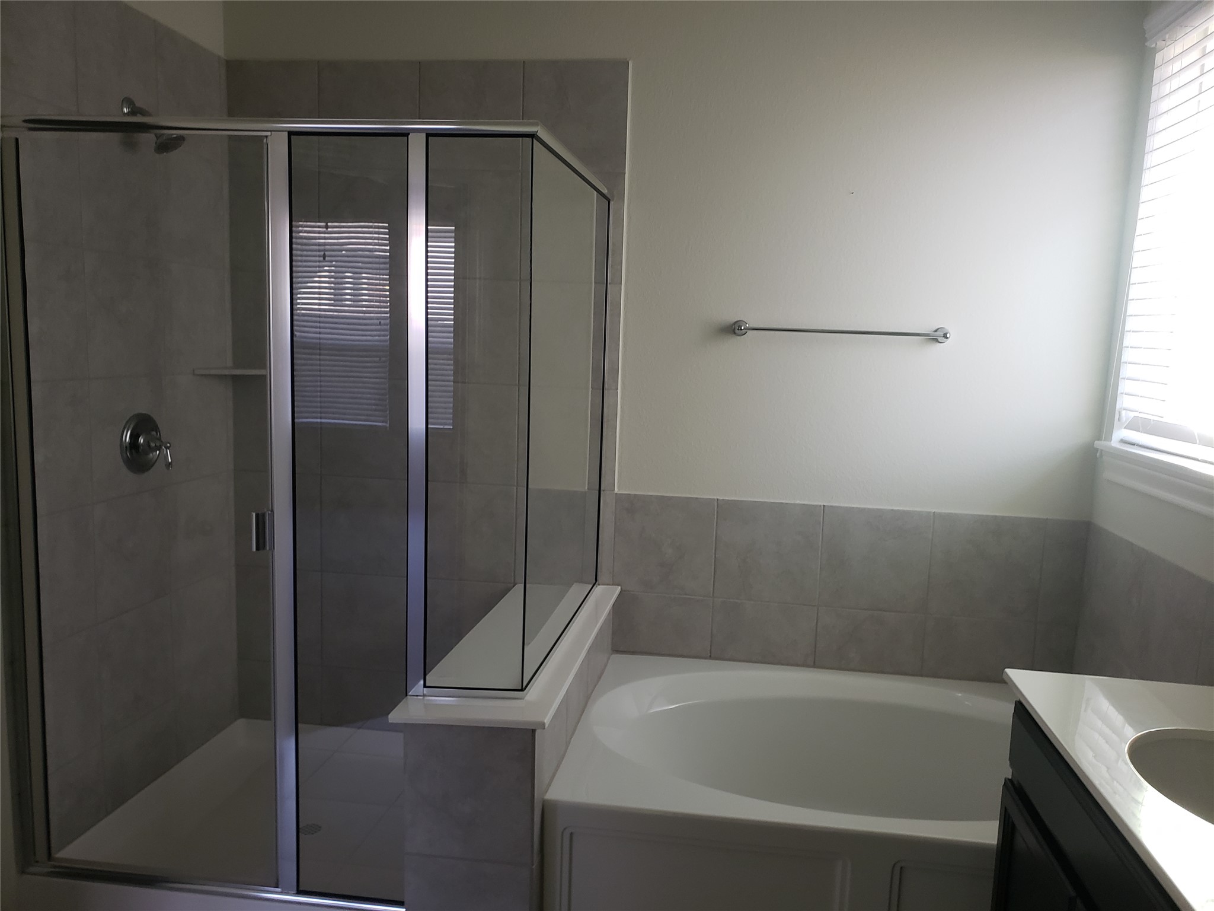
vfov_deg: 53.1
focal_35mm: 26
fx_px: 912
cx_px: 607
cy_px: 456
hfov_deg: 67.3
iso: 200
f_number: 2.4
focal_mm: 4.3
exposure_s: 1/50
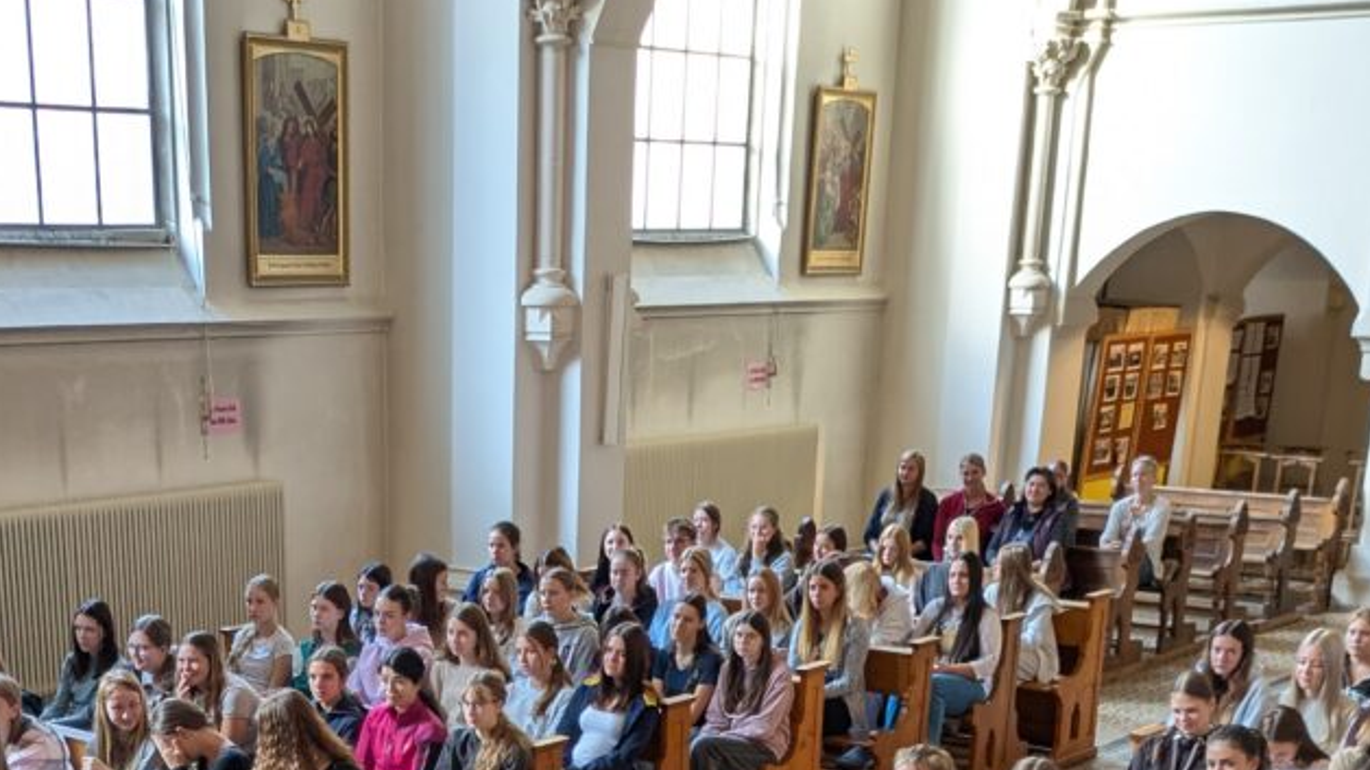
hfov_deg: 35.0
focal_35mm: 59
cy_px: 1070
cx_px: 423
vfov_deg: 18.6
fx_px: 2143
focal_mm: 5.43
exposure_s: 1/50
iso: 196
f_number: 1.89
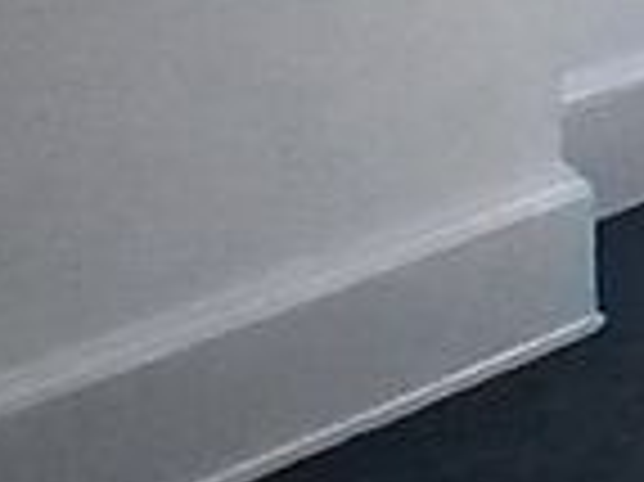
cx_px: 2040
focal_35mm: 132
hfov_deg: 10.1
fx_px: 2454
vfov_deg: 10.0
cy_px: -633
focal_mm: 1.4
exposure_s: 1/175
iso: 50
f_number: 2.2
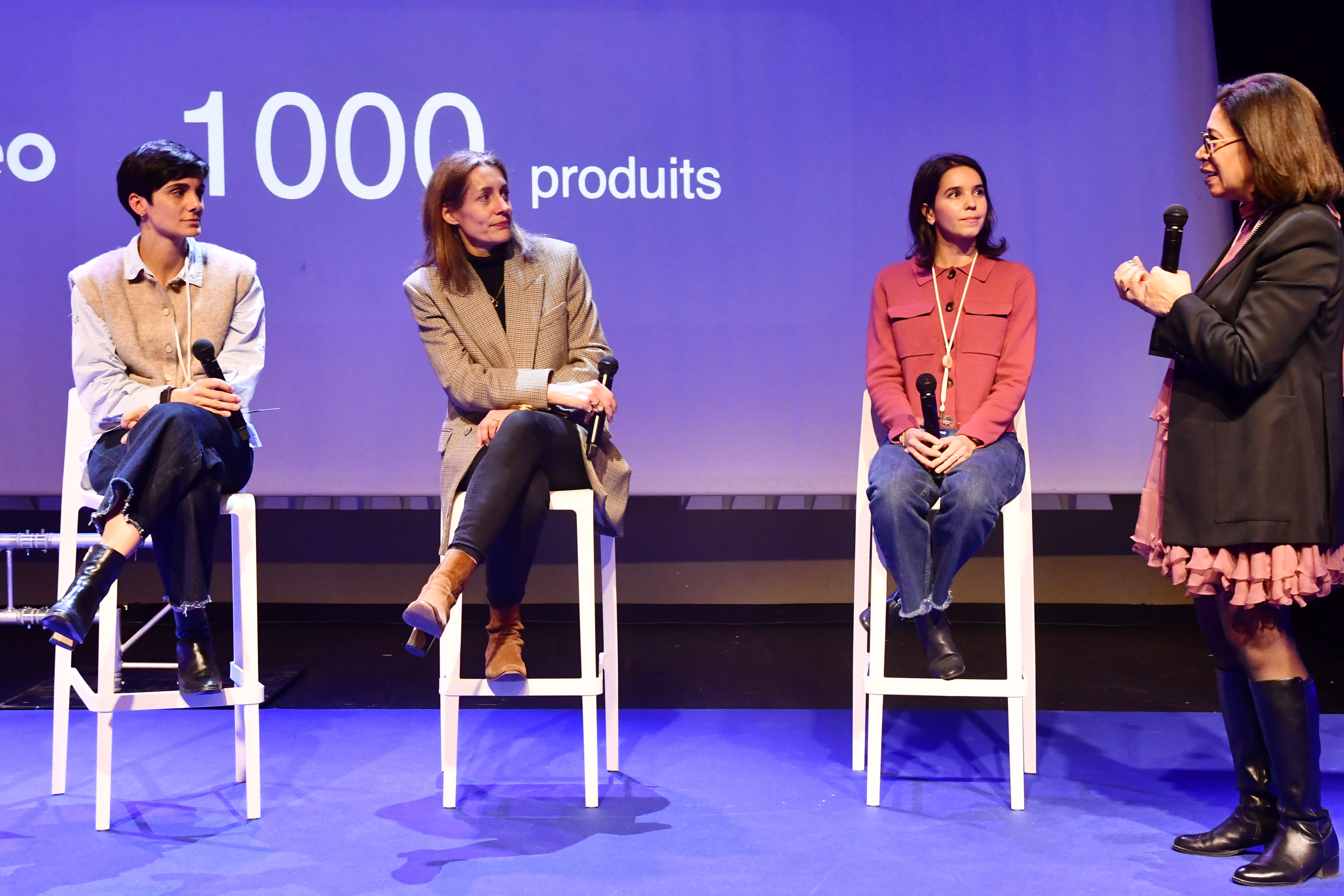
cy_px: 448
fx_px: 1792
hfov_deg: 41.1
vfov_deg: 28.1
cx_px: 672
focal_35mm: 48
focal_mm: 32
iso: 1600
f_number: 5.6
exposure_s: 1/60
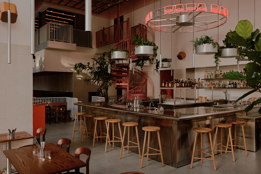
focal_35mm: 30
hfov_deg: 61.9
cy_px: 87
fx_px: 217
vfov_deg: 43.6
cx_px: 130
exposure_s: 1/20
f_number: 8
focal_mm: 30
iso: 100
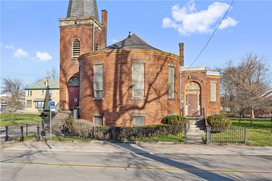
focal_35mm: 31
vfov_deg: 42.3
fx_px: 234
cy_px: 90
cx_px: 136
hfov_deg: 60.3
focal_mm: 31
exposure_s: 1/320
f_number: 8
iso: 125
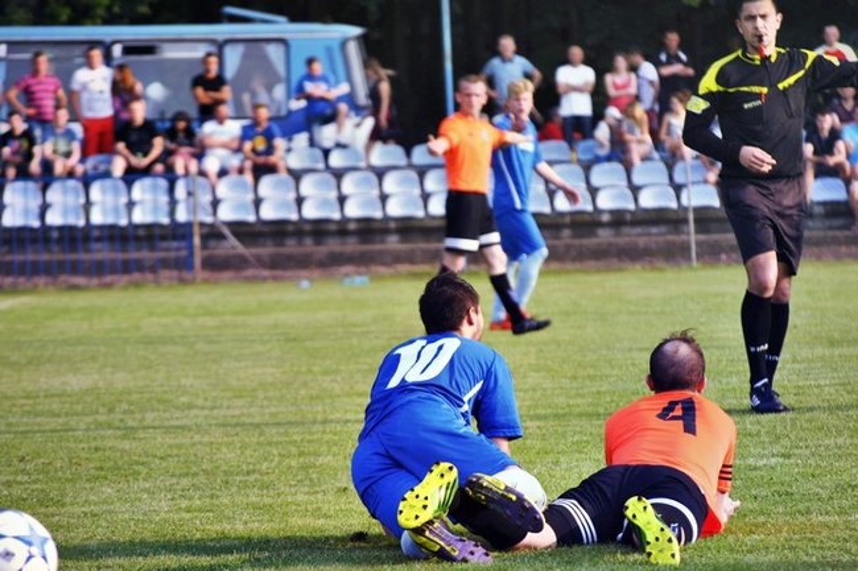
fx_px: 4825
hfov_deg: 10.2
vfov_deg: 6.8
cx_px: 429
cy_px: 286
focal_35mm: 202
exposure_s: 1/500
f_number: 5
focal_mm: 135
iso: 280
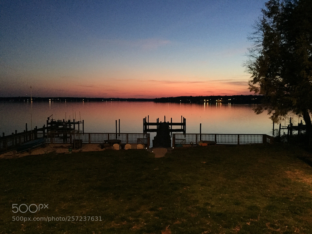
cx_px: 156
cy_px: 117
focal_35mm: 29
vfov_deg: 48.2
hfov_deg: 61.7
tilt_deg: -3.2
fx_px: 261
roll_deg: -1.3
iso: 500
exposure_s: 1/15
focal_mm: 4.15
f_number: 2.2
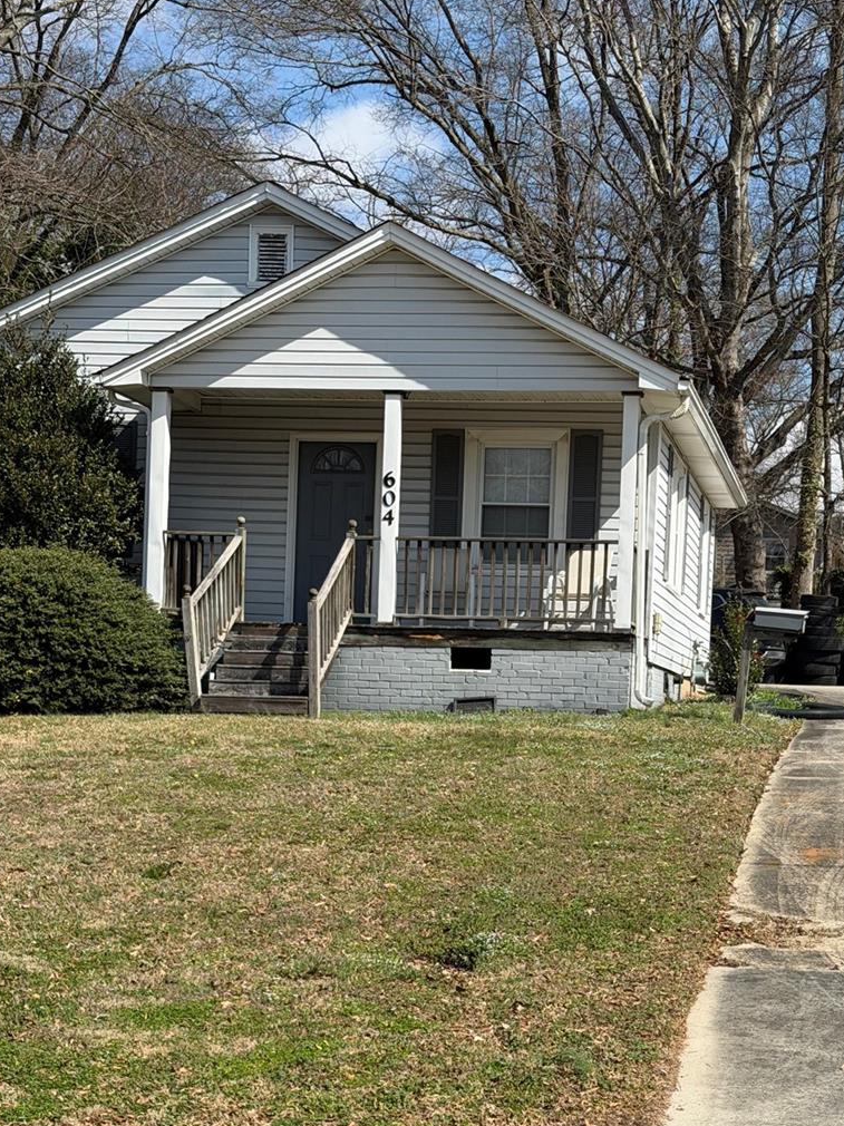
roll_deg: -2.0
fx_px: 2374
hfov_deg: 20.1
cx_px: 486
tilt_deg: -1.3
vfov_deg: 26.4
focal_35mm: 73
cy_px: 813
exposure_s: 1/4878
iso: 64
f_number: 1.78
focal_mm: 6.76
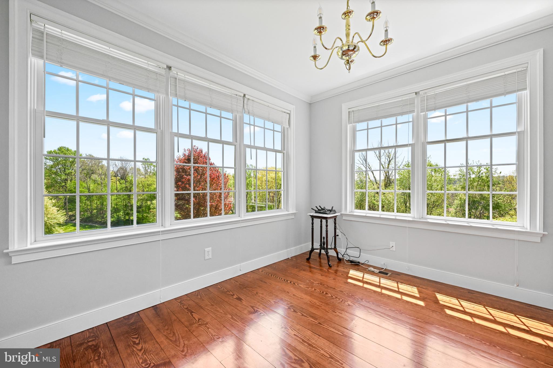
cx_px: 276
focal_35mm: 14
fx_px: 215
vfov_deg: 81.2
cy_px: 184
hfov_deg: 104.3
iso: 1000
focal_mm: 14
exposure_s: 1/250
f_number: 7.1
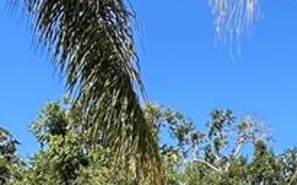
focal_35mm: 74
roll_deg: -1.0
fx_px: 599
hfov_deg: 27.4
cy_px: 293
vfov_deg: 15.9
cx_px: 233
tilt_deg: +2.7
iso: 40
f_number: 2.2
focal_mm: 2.22
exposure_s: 1/584
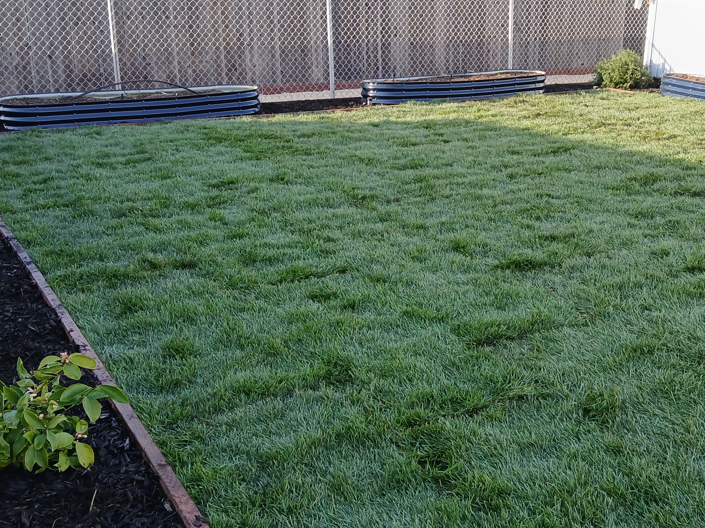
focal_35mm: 41
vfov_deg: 35.0
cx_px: 398
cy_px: 320
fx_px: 835
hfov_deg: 45.7
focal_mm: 3.98
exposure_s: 1/120
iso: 40
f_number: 1.8
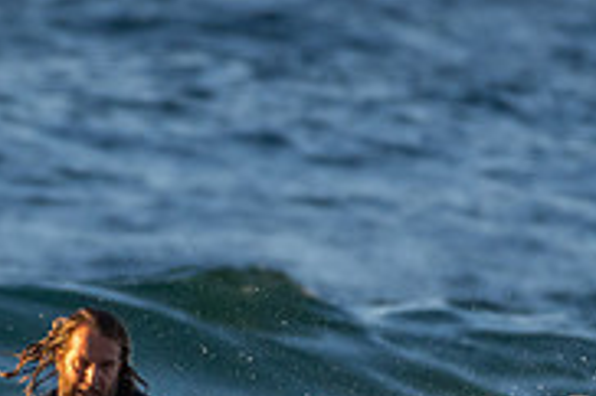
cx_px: 98
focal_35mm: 2395
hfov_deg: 0.9
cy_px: 551
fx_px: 39614
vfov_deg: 0.6
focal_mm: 500
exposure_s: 1/1250
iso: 800
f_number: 5.6
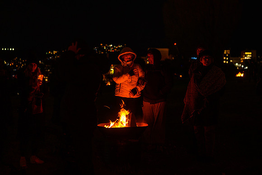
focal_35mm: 66
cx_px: 128
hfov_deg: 30.5
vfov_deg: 20.5
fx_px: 481
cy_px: 66
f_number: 2
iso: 800
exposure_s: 1/20
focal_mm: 50
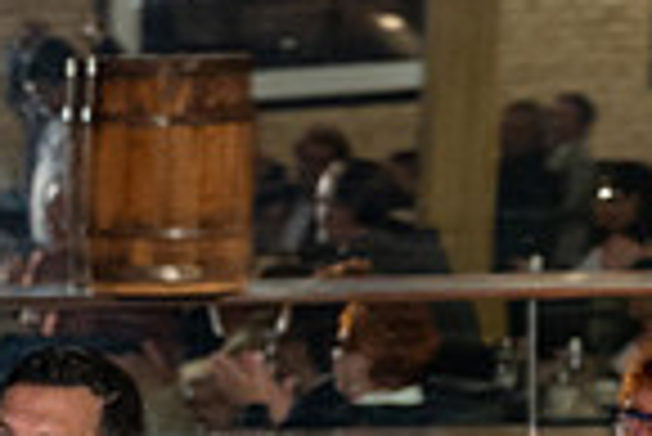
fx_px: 4097
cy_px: 519
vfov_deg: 6.1
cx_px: -395
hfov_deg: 8.8
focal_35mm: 226
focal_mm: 53
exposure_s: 1/200
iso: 2500
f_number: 4
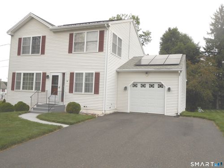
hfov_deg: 60.0
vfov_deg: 46.8
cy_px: 84
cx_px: 112
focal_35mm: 30
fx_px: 194
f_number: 3.8
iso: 80
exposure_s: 1/125
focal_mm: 5.3
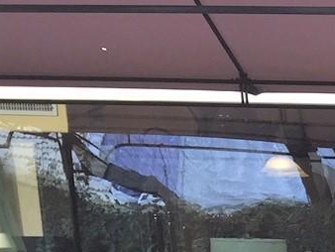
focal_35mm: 140
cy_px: 528
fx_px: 1356
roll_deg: -0.7
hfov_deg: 11.6
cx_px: 804
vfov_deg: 9.8
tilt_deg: -13.0
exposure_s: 1/130
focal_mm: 4.15
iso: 32
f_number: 2.2
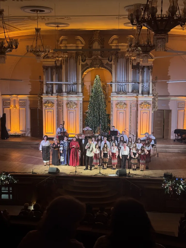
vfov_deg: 39.7
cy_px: 124
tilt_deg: -7.4
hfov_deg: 30.3
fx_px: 344
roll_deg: -0.4
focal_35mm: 48
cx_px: 93
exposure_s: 1/60
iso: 125
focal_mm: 6.76
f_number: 1.78
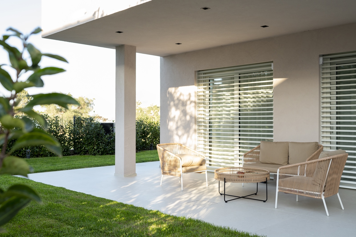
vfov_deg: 37.8
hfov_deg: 54.5
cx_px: 178
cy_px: 118
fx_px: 346
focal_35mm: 35
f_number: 4
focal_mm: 35
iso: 800
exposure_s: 1/800
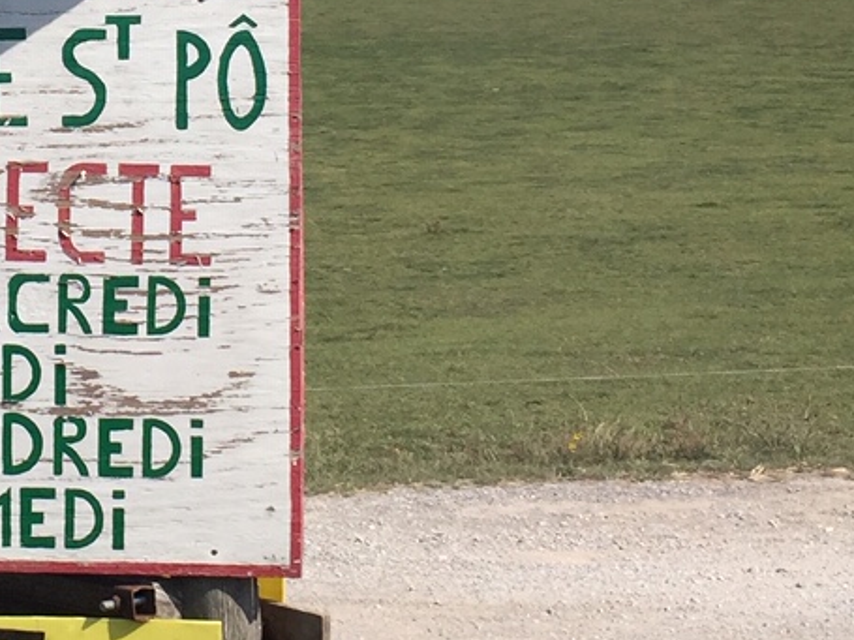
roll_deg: -2.6
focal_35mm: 104
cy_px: -21
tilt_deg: +3.9
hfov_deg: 18.4
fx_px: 2565
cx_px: -9
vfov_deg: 14.0
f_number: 2.2
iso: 32
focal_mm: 4.15
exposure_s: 1/2639
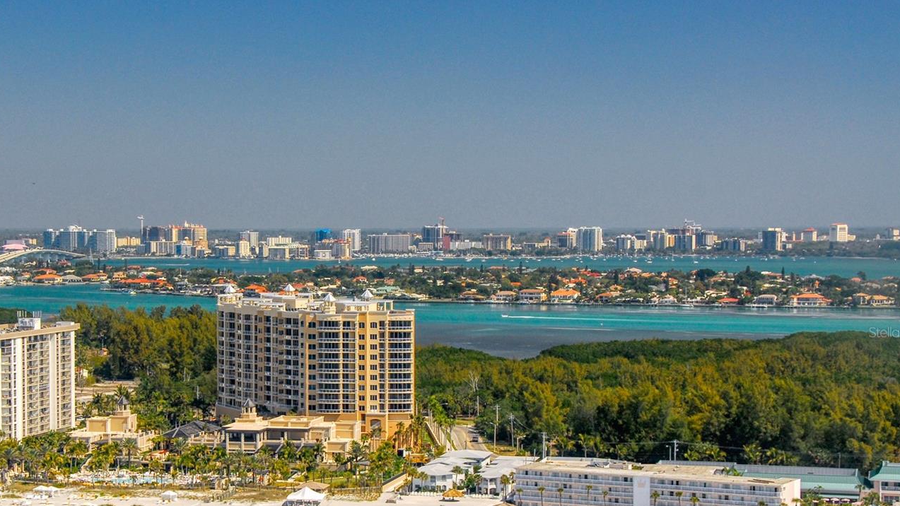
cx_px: 366
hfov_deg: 24.4
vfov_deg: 13.9
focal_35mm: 87
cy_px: 332
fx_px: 2076
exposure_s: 1/250
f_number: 8
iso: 200
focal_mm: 44
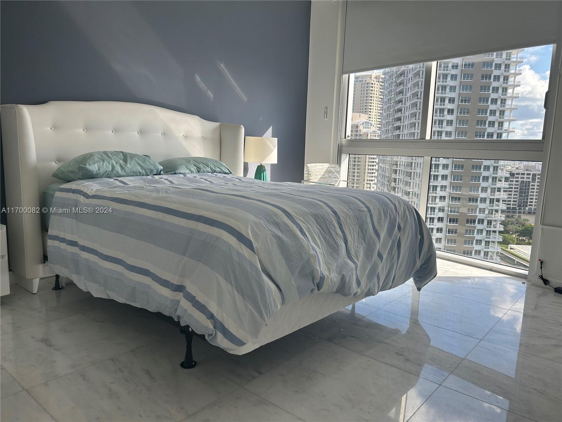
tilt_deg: -8.3
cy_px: 211
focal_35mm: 26
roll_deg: -1.9
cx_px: 281
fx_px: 422
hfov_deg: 67.3
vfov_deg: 53.1
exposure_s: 1/506
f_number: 1.5
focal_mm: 5.7
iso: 50
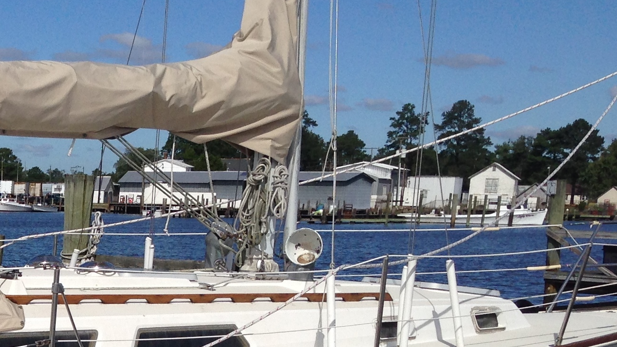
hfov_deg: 21.8
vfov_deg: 12.9
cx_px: -142
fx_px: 1472
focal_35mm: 90
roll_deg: -0.2
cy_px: 468
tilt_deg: -9.2
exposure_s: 1/3390
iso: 50
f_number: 2.4
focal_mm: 4.12
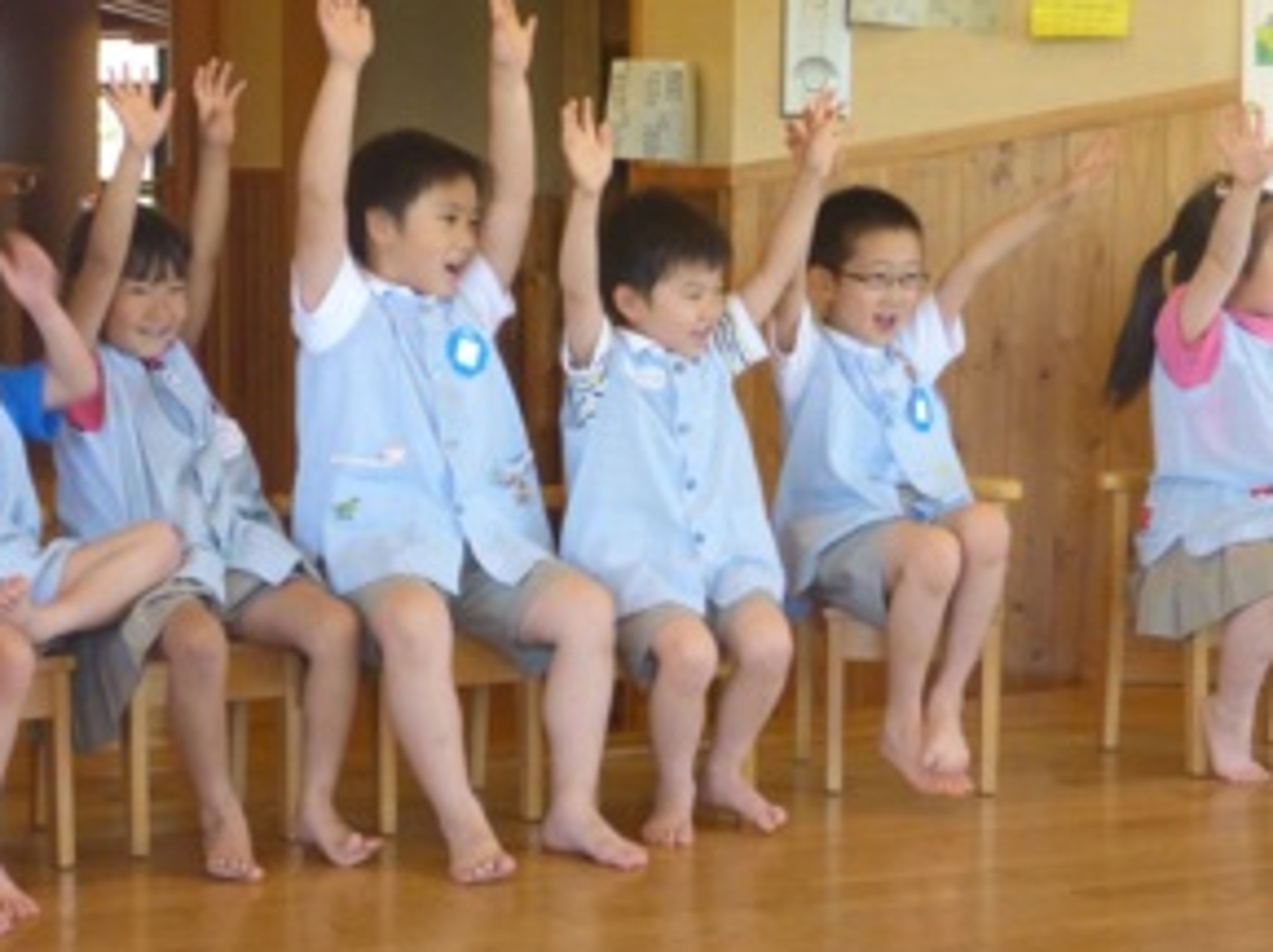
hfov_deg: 21.3
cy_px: 498
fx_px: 3379
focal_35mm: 92
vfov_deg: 16.0
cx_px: 678
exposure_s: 1/50
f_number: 5.5
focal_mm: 13.4
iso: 800
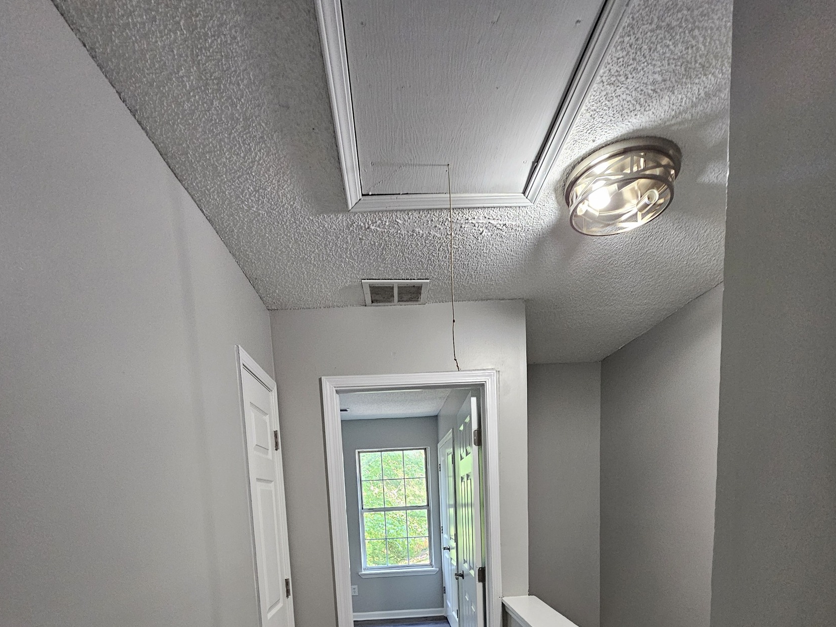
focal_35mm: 18
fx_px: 435
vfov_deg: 60.9
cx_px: 413
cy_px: 560
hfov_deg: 87.8
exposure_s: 1/30
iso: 320
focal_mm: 2.2
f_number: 2.2
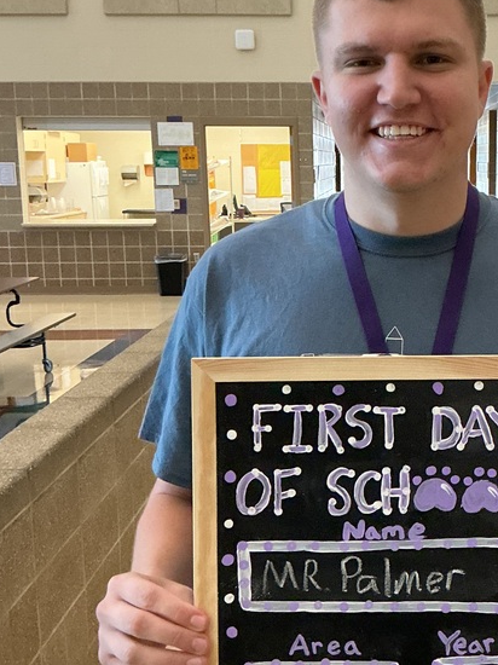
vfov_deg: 35.6
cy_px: 337
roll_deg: +0.9
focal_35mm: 54
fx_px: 1037
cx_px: 419
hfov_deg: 26.4
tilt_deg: -9.6
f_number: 1.8
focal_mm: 3
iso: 250
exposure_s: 1/60
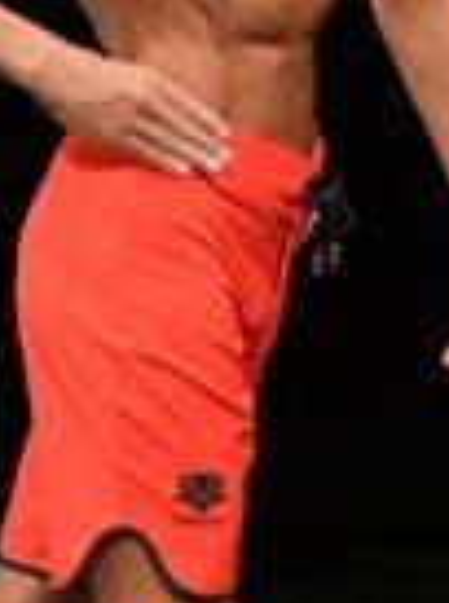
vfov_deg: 1.4
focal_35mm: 1390
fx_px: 24153
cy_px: 357
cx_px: 1490
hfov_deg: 1.1
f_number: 5.6
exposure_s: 1/400
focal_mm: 170
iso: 3200
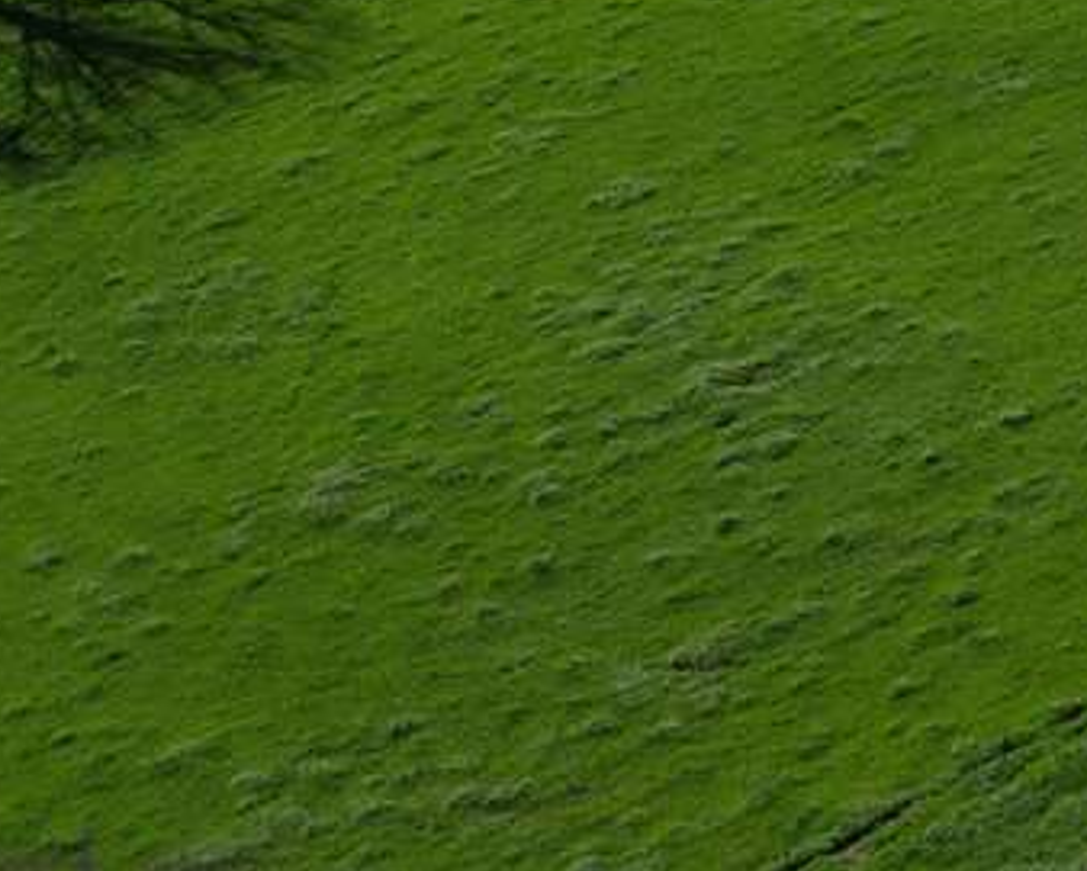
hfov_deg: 11.4
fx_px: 4282
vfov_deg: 10.2
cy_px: -1180
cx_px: 2779
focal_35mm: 133
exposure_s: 1/3000
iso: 130
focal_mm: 6.72
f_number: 1.7
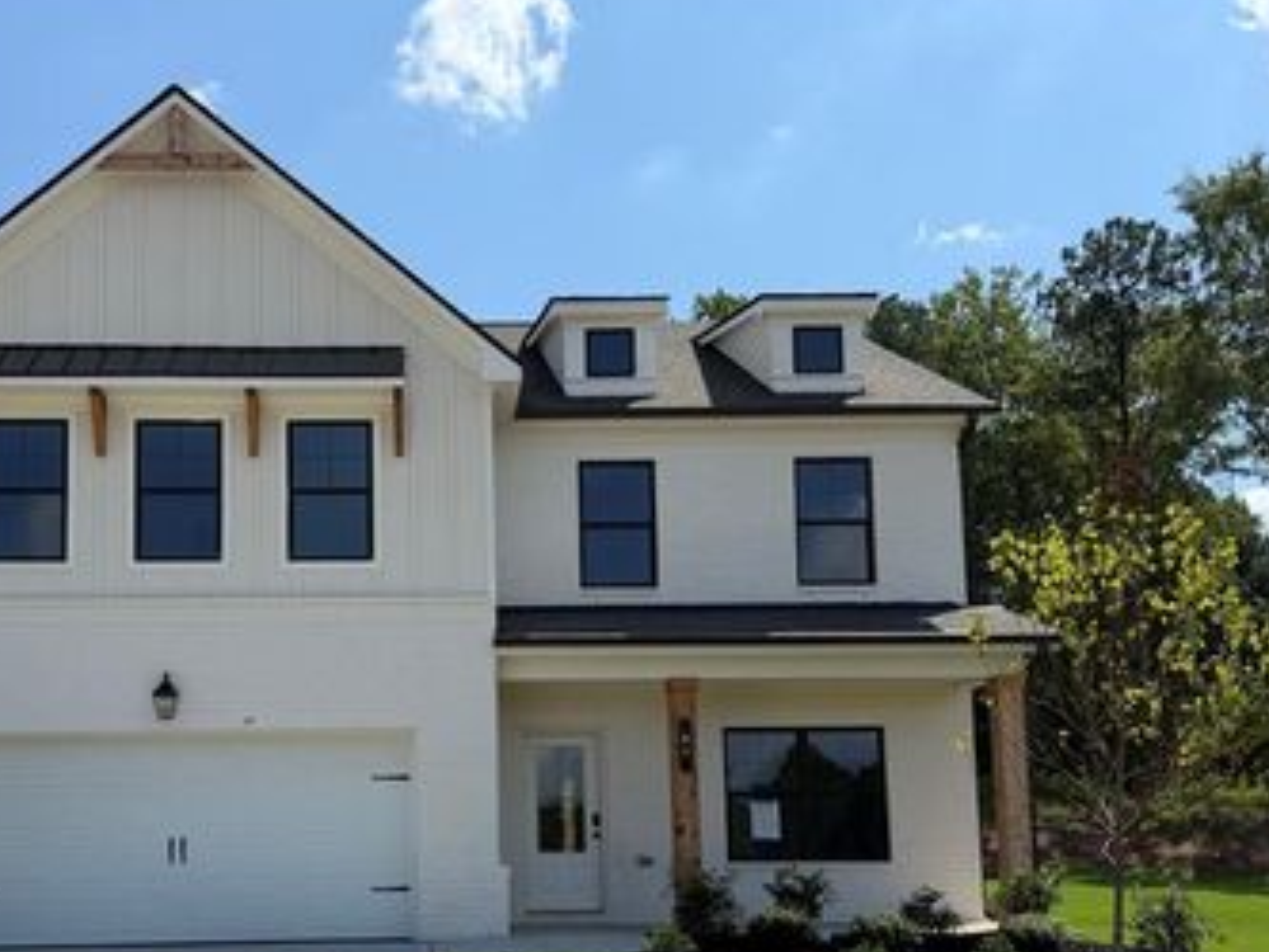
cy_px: 684
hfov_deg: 50.5
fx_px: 1320
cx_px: 434
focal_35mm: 36
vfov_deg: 38.9
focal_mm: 6.76
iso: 80
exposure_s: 1/6173
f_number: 1.78
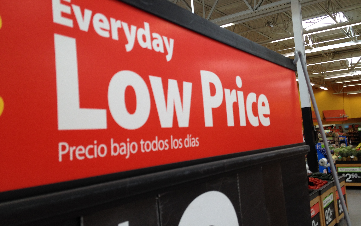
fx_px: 374
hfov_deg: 51.5
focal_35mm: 38
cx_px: 181
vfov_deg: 33.6
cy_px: 104
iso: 50
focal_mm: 4.28
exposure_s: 1/60
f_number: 2.4
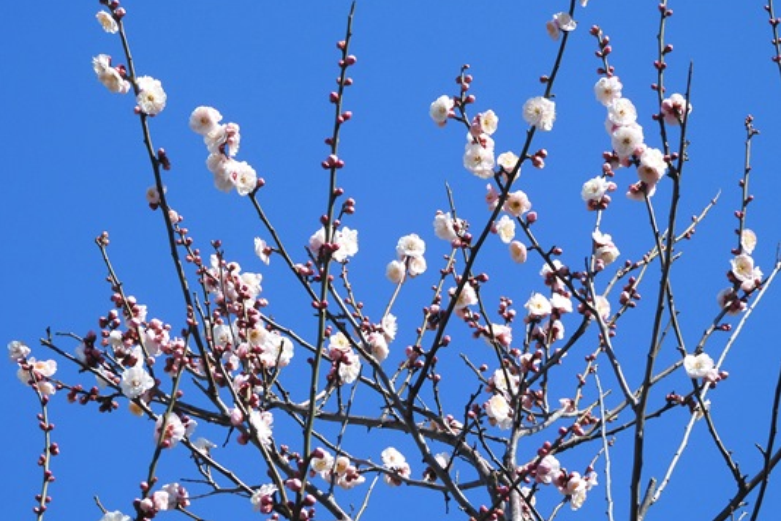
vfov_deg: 10.9
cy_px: 231
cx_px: 388
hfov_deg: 16.3
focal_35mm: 126
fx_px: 2733
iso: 100
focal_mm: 21.4
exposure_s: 1/500
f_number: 5
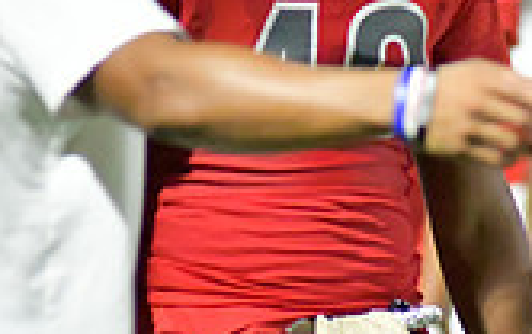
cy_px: 127
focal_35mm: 1066
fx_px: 15466
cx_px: 272
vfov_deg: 1.2
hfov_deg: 2.0
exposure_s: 1/1250
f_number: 3.5
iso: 22800
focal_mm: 300
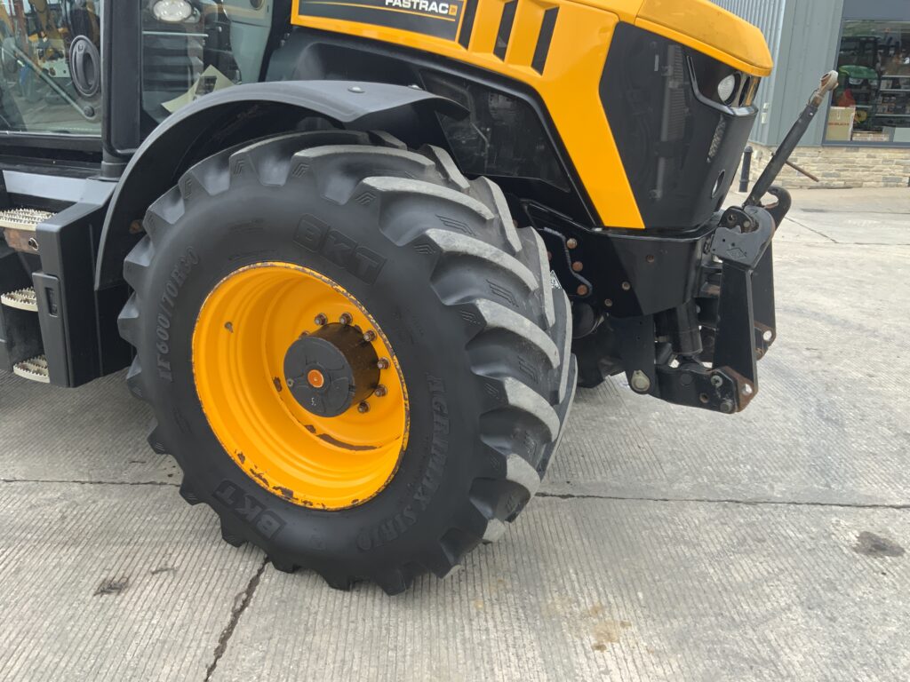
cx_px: 455
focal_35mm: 29
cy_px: 341
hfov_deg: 61.7
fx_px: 762
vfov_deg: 48.2
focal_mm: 3
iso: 16
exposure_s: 1/250
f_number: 1.8
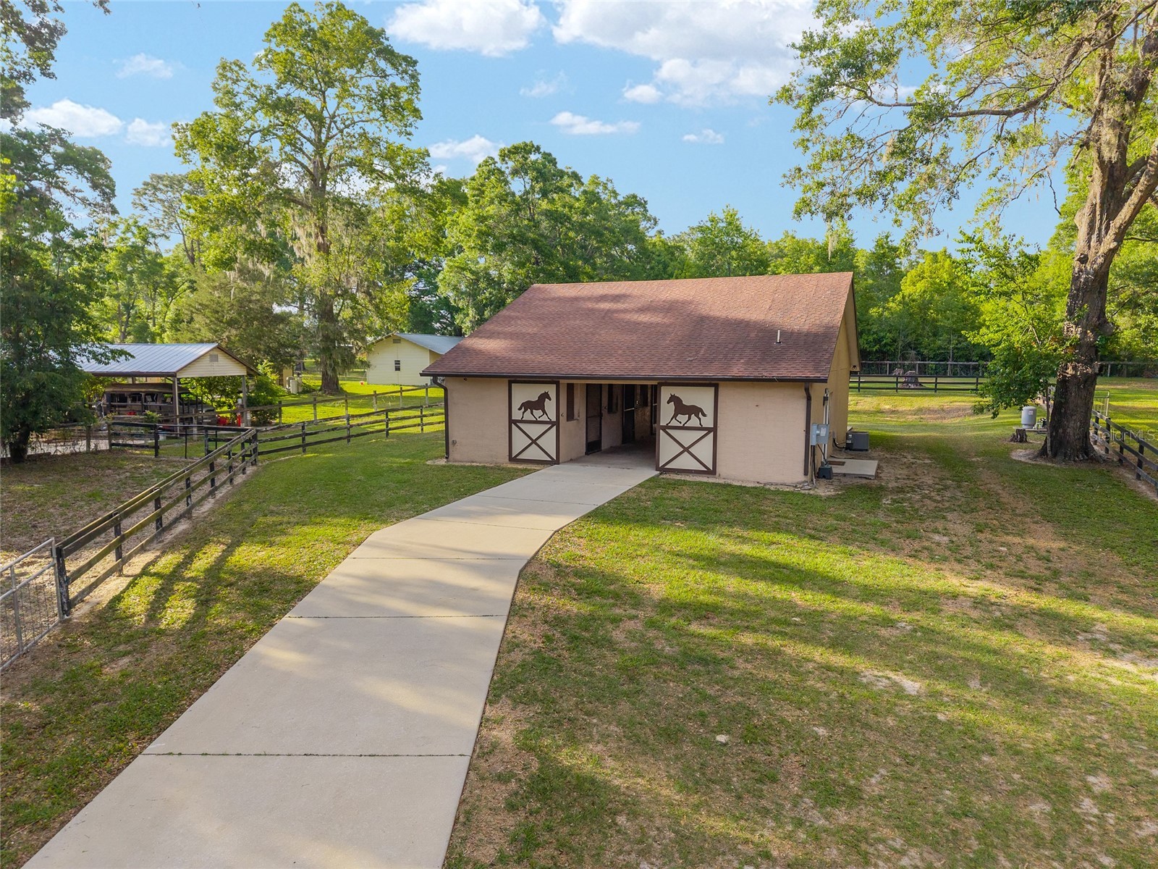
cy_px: 434
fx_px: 803
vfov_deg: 56.8
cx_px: 579
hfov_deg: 71.6
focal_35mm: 24
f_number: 1.8
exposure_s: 1/2000
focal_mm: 8.67
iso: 410
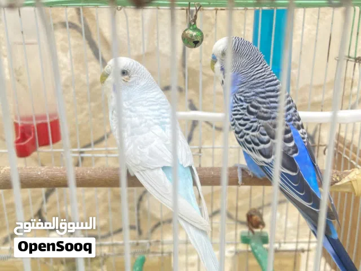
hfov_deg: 67.3
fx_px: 271
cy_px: 136
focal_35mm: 26
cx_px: 180
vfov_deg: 53.1
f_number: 1.8
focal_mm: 4.25
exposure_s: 1/1157
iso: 32
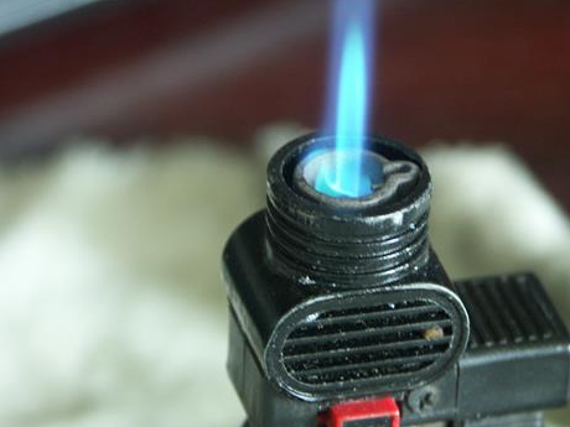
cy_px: 165
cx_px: 336
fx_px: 4281
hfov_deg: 7.6
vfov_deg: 5.7
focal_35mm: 260
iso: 200
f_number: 3.5
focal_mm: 47.45
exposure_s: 1/4
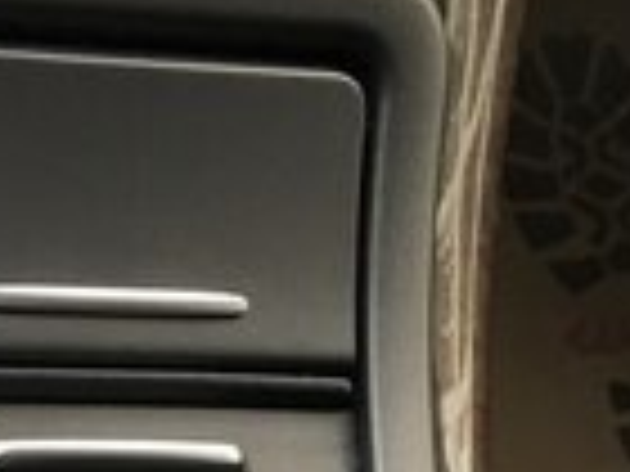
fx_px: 1875
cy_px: 948
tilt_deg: -66.6
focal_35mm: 103
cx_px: -90
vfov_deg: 12.6
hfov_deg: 18.3
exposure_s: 1/33
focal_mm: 4.15
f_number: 2.2
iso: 25
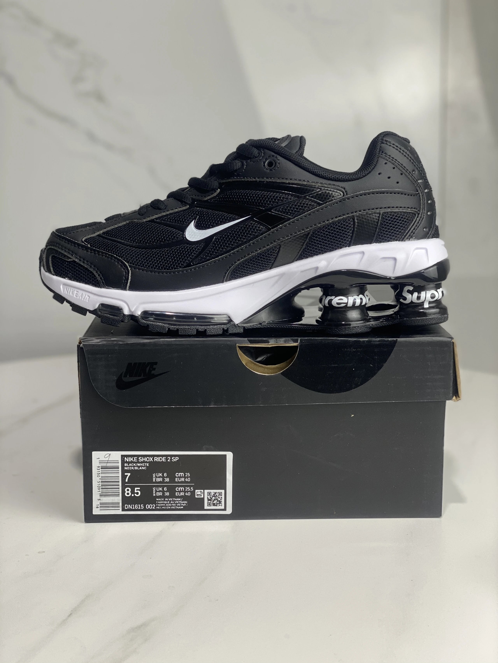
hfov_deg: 28.0
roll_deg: +0.5
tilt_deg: -11.4
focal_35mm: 52
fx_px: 997
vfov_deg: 36.8
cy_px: 332
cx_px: 249
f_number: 2
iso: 64
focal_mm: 6
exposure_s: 1/100
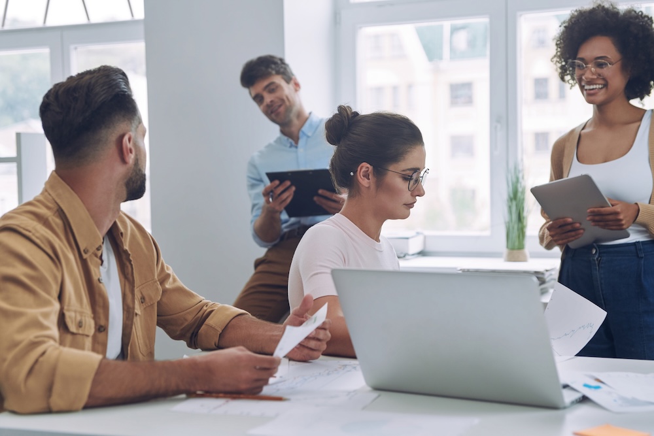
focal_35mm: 60
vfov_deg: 22.6
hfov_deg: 33.4
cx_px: 327
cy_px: 218
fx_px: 1090
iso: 800
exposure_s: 1/160
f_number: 3.5
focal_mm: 60
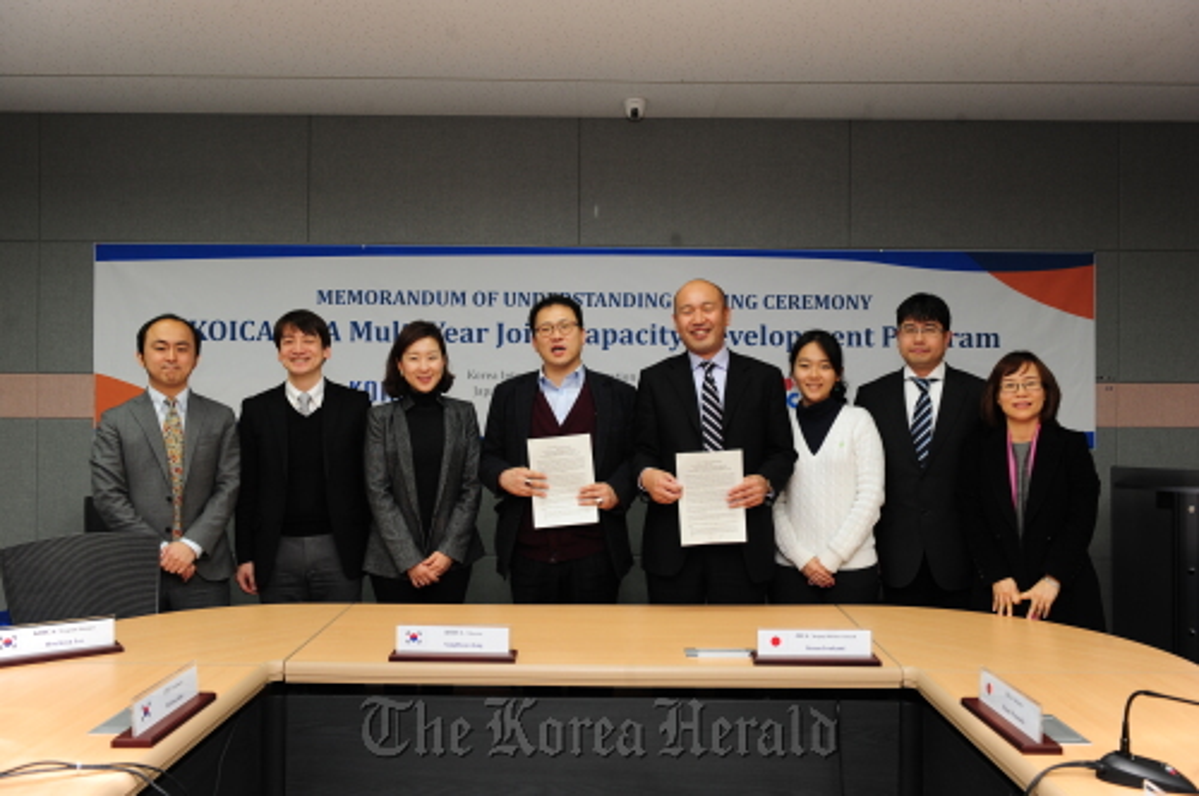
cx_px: 600
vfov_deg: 41.0
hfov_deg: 58.8
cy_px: 398
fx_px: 1064
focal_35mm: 32
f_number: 5.6
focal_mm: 32
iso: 640
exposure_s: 1/60
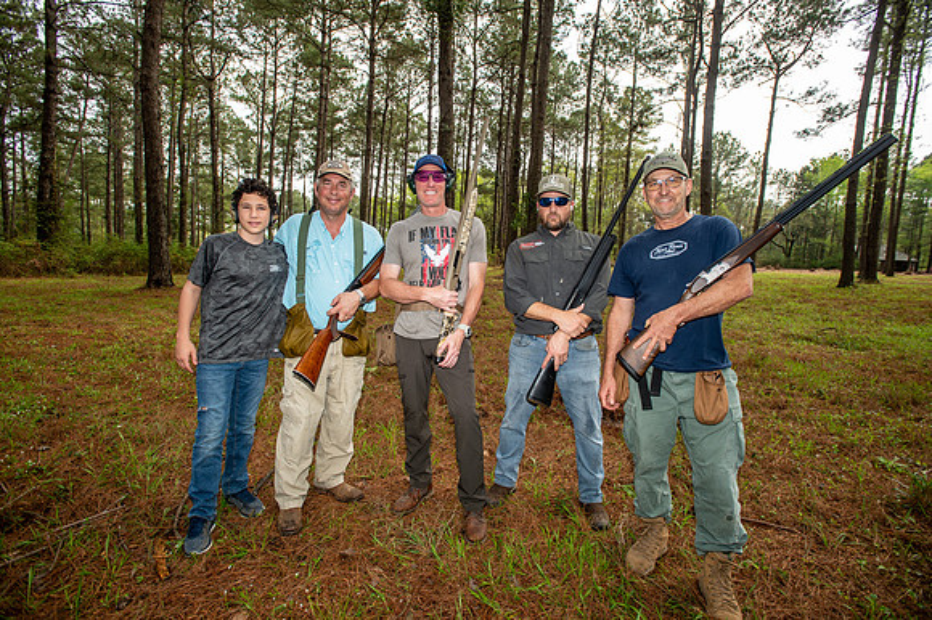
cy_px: 310
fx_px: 440
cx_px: 466
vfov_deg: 70.4
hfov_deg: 93.3
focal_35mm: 17
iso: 125
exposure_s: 1/250
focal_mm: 17
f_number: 4.5
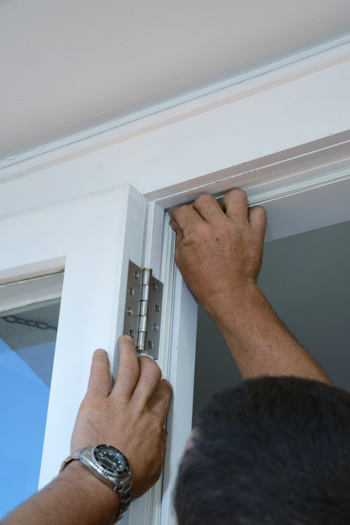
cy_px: 262
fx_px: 1020
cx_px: 175
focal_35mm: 70
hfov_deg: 19.5
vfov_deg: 28.8
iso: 400
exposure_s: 1/125
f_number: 11
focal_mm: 70
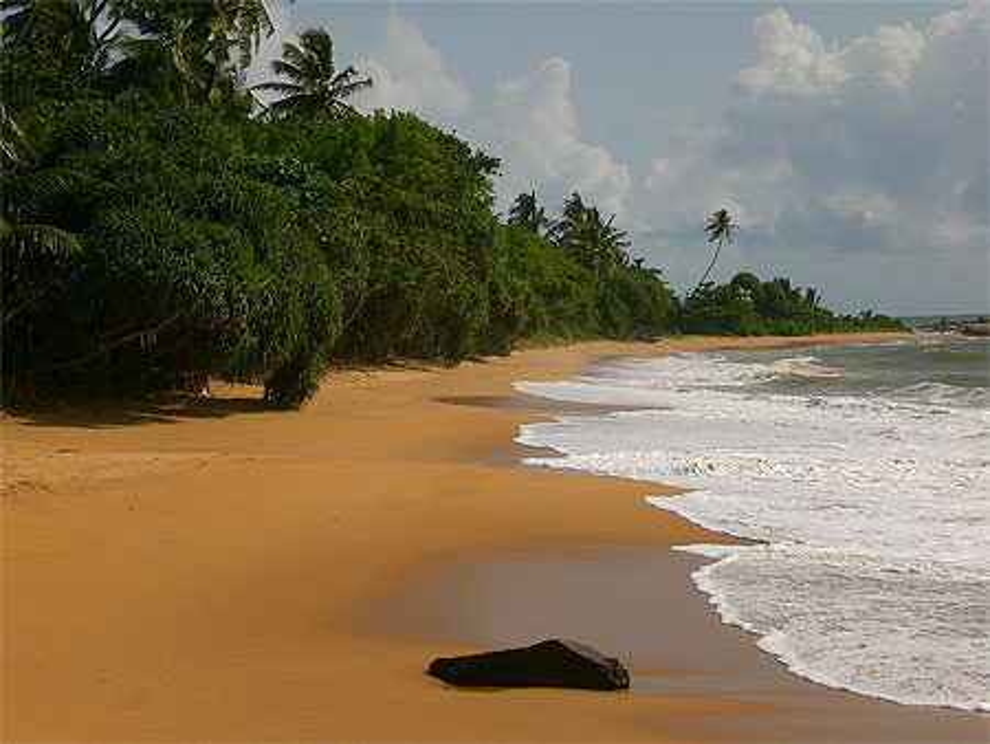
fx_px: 2146
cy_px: 372
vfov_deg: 19.7
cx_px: 495
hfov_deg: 26.0
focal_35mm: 75
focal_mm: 12.47
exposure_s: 1/640
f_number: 6.4
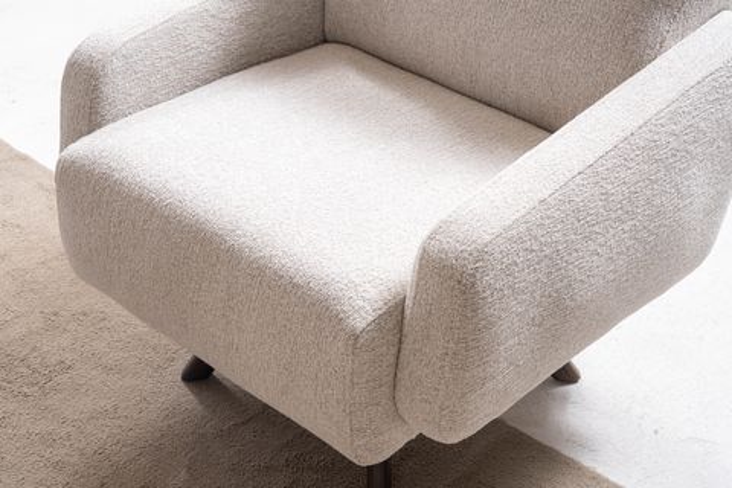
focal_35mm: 70
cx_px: 366
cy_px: 244
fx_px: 1423
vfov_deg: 19.5
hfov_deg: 28.8
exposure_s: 1/125
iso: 100
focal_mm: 70
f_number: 13
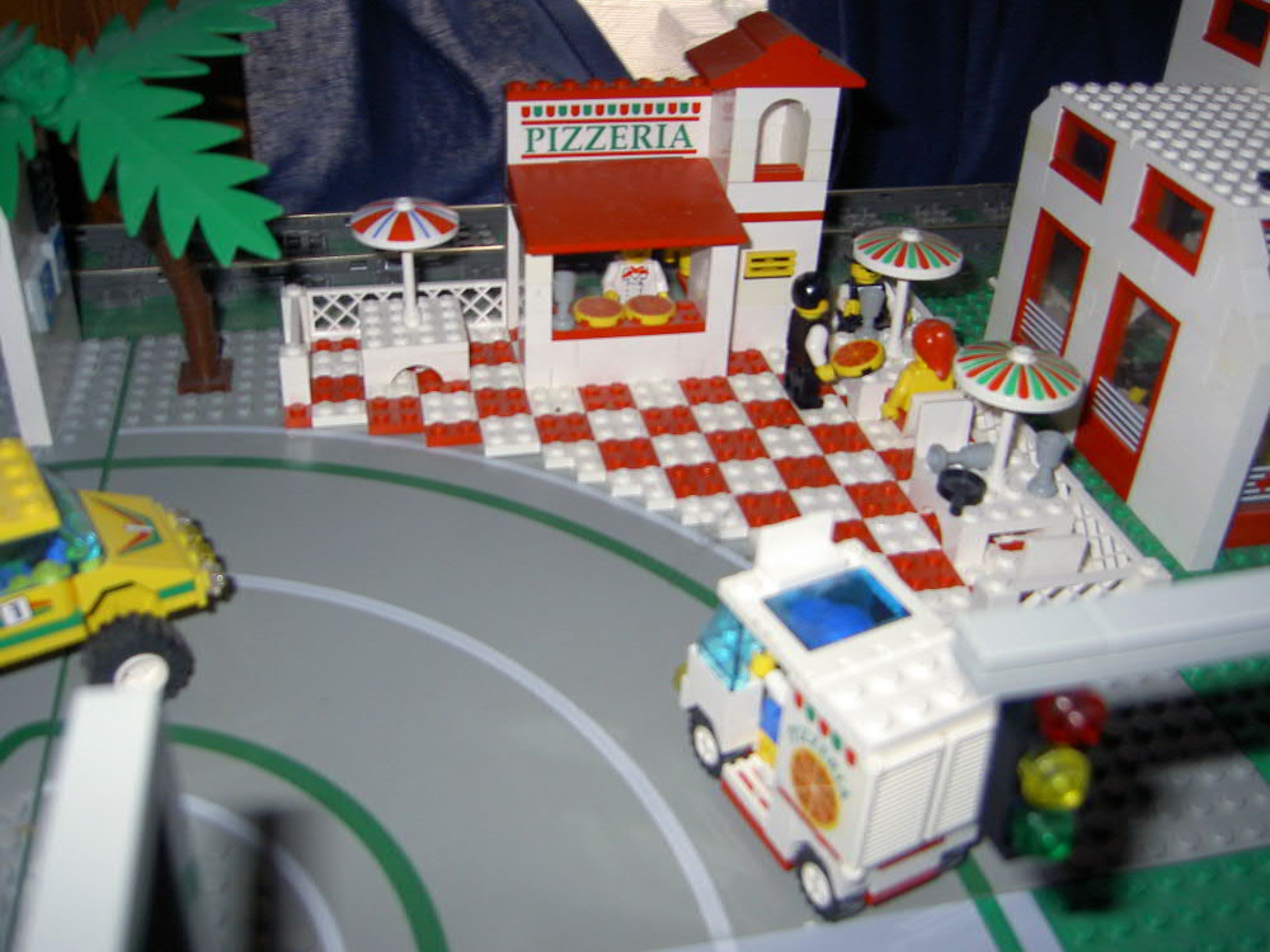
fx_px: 1247
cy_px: 476
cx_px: 635
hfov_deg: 54.0
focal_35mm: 34
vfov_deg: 41.8
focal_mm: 5.6
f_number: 2.8
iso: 100
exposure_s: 1/60
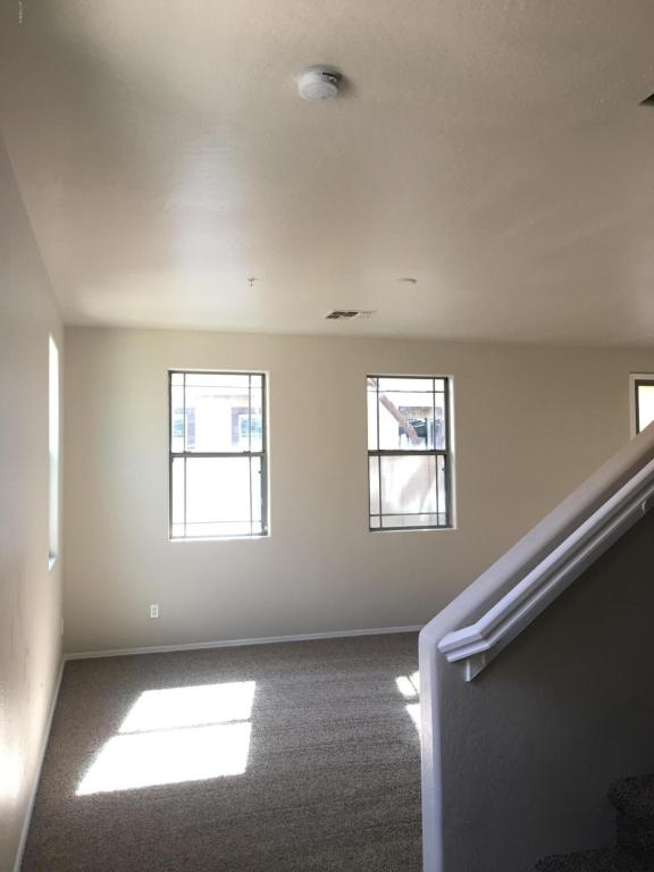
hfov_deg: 48.2
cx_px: 327
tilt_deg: +1.3
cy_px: 436
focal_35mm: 29
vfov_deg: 61.7
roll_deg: +1.0
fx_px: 731
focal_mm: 4.15
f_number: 2.2
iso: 40
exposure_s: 1/30
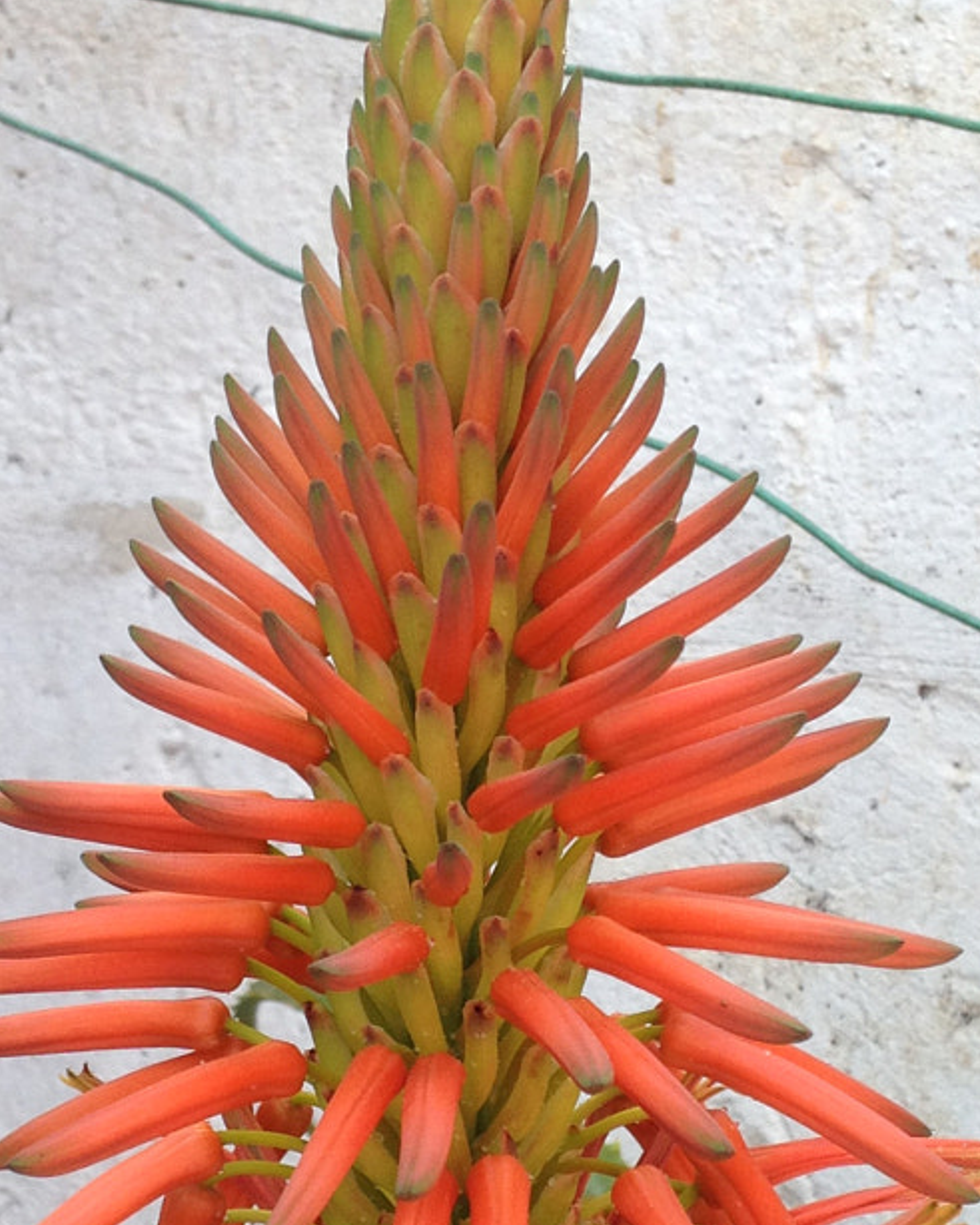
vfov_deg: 22.6
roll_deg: -2.7
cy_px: 840
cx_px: 463
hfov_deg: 18.3
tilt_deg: -15.1
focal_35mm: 84
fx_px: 3046
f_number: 2.4
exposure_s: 1/150
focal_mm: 4.12
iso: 50
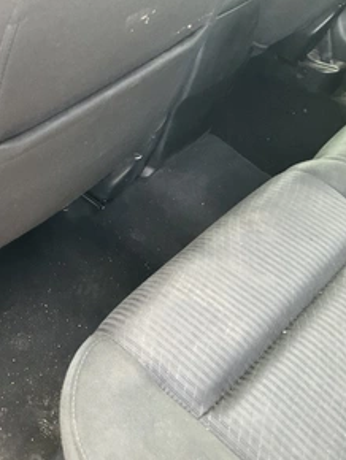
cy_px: 233
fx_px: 532
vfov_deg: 46.8
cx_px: 37
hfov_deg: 34.1
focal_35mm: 40
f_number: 1.8
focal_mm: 3
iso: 100
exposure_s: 1/60
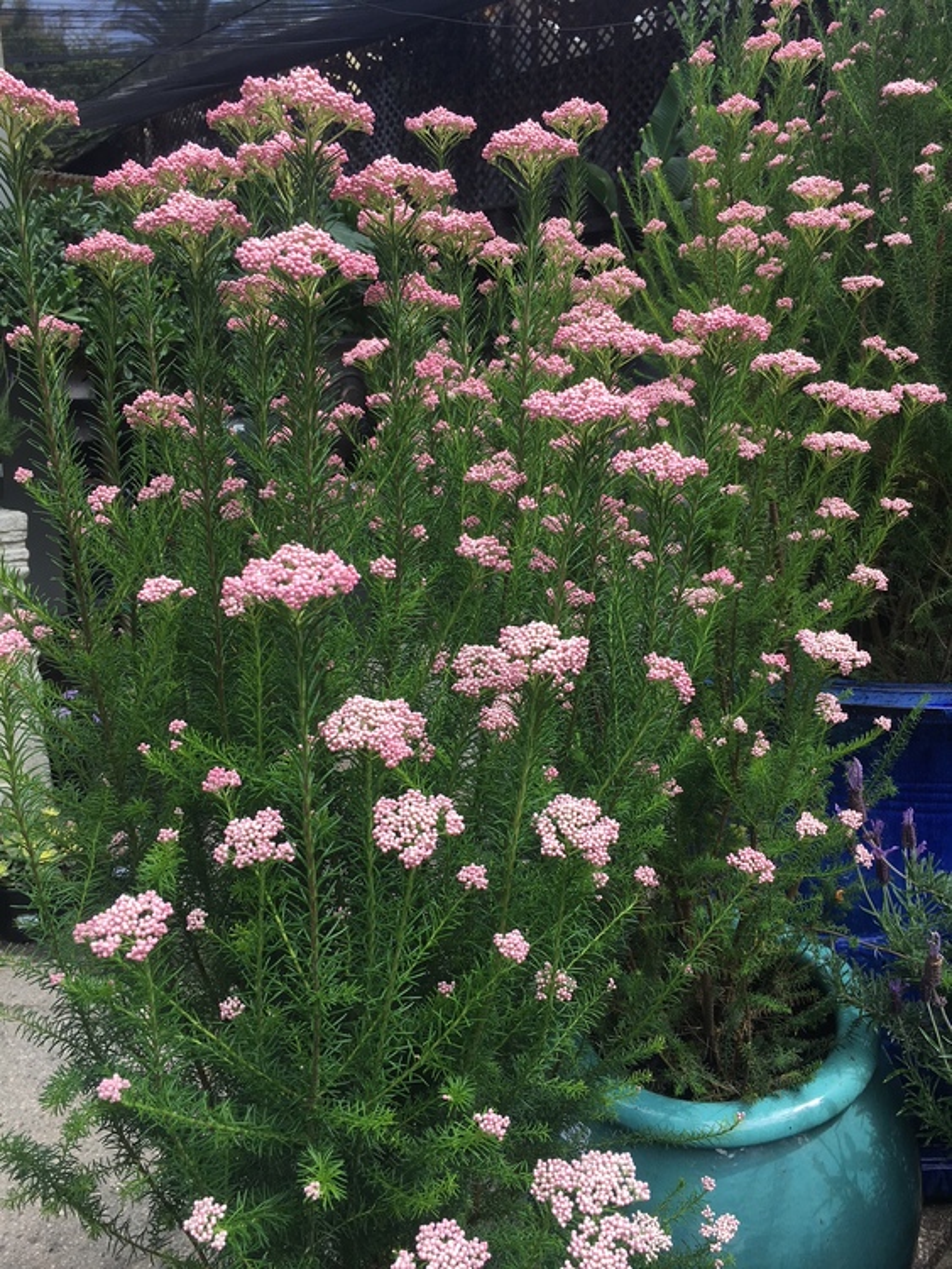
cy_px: 634
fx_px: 1063
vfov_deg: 61.6
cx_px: 476
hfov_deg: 48.3
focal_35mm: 29
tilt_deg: -10.9
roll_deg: +0.0
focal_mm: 4.15
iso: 25
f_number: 2.2
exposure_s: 1/785
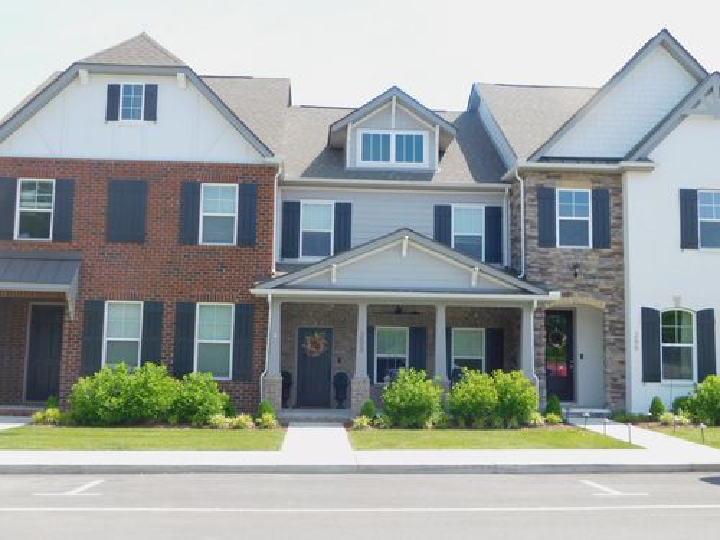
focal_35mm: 40
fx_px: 832
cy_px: 270
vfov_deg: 36.0
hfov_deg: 46.8
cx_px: 360
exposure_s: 1/400
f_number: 3.6
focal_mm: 7.1
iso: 125
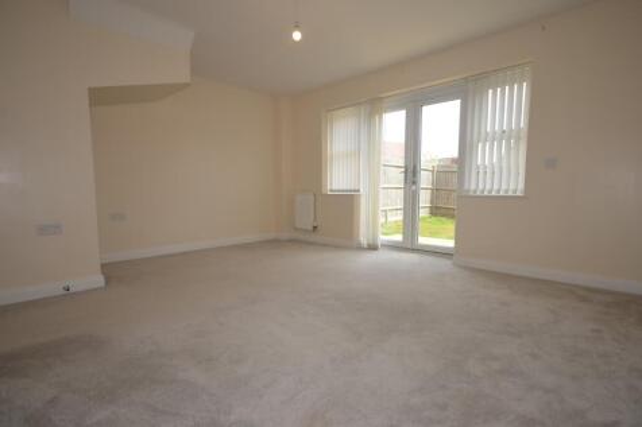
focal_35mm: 17
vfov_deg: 69.6
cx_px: 321
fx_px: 308
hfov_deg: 92.5
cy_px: 214
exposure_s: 1/125
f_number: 5.6
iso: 110
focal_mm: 11.5
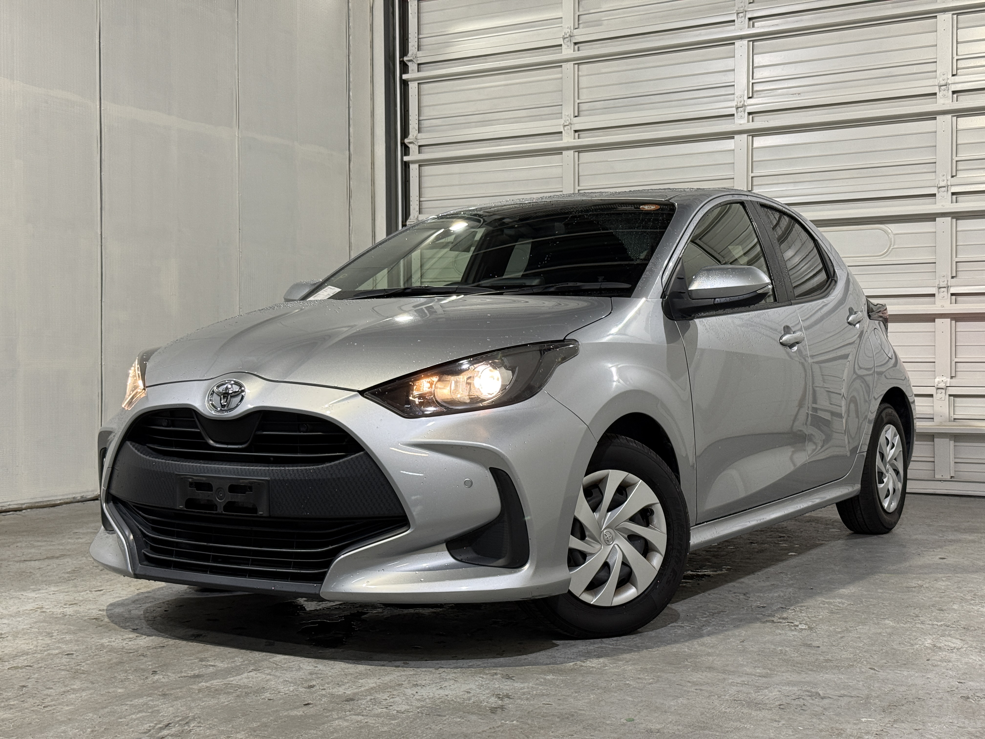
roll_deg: +0.4
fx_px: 1366
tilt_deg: -0.5
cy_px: 370
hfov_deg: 39.7
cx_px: 492
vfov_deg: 30.3
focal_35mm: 48
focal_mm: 6.76
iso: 100
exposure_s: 1/60
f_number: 1.78
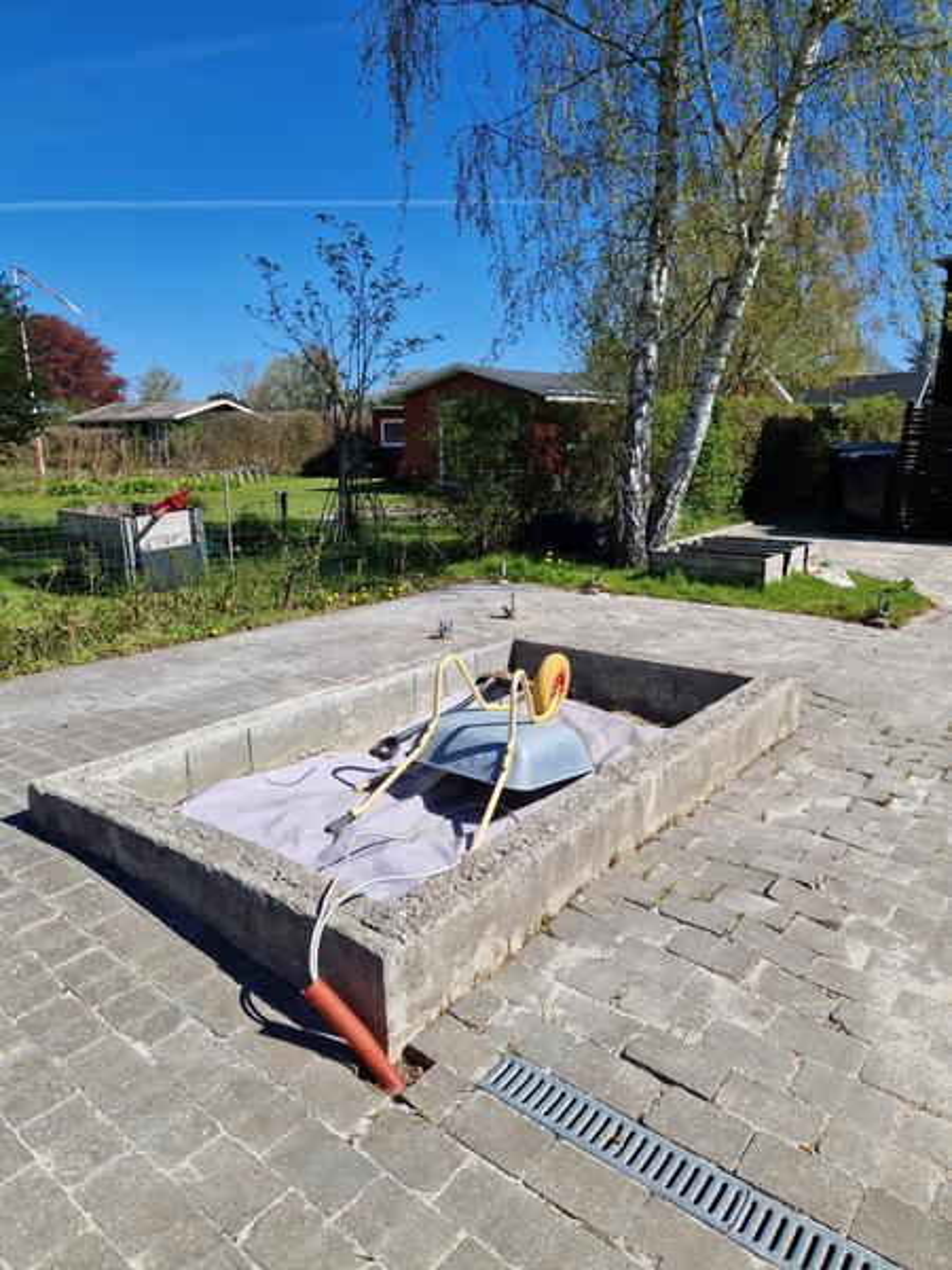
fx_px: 843
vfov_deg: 73.9
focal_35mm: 23
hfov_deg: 58.9
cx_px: 476
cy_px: 635
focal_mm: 5.4
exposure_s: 1/2088
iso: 50
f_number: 1.8
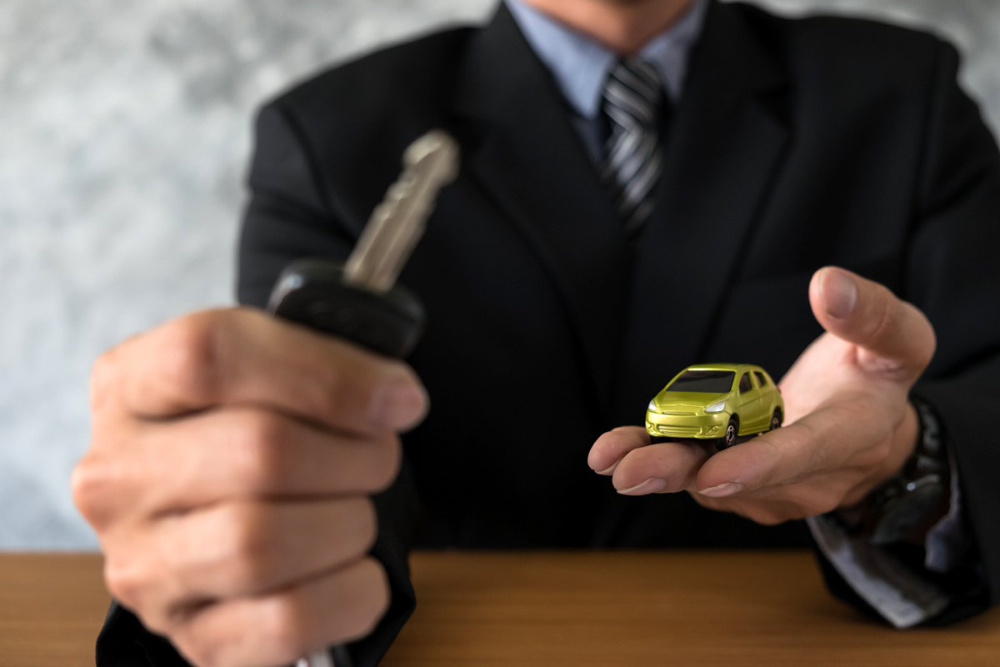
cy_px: 334
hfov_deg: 41.9
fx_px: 1305
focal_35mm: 47
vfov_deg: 28.6
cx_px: 500
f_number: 3.6
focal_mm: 31.5
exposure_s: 1/125
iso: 800
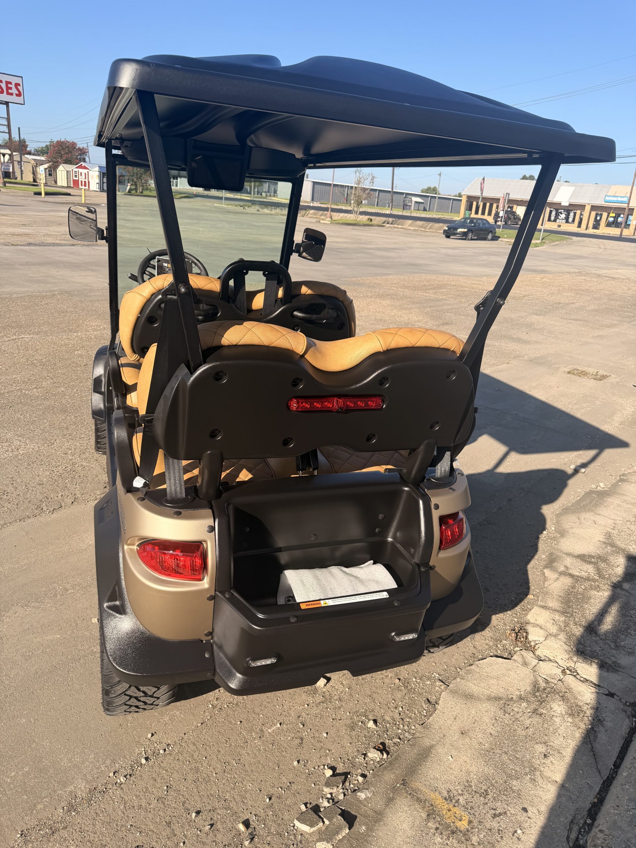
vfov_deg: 71.6
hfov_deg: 56.8
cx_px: 318
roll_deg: -4.9
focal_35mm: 24
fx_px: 588
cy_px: 424
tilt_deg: -20.2
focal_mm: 6.76
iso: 80
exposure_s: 1/2801
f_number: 1.78
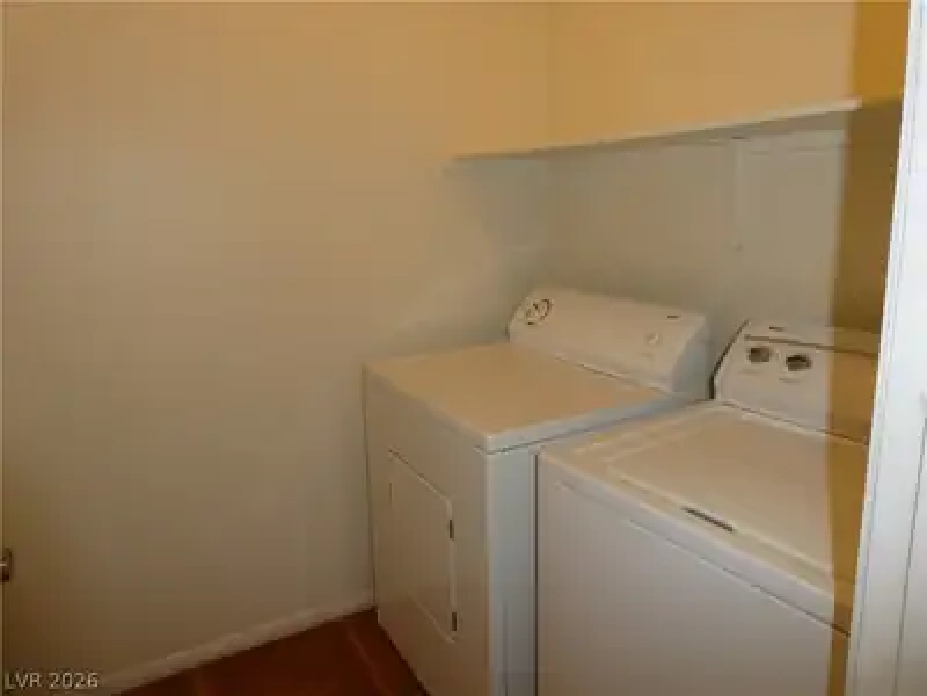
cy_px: 348
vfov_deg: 56.8
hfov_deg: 71.6
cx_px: 464
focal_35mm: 24
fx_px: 643
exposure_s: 1/60
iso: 160
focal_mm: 4.3
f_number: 3.3
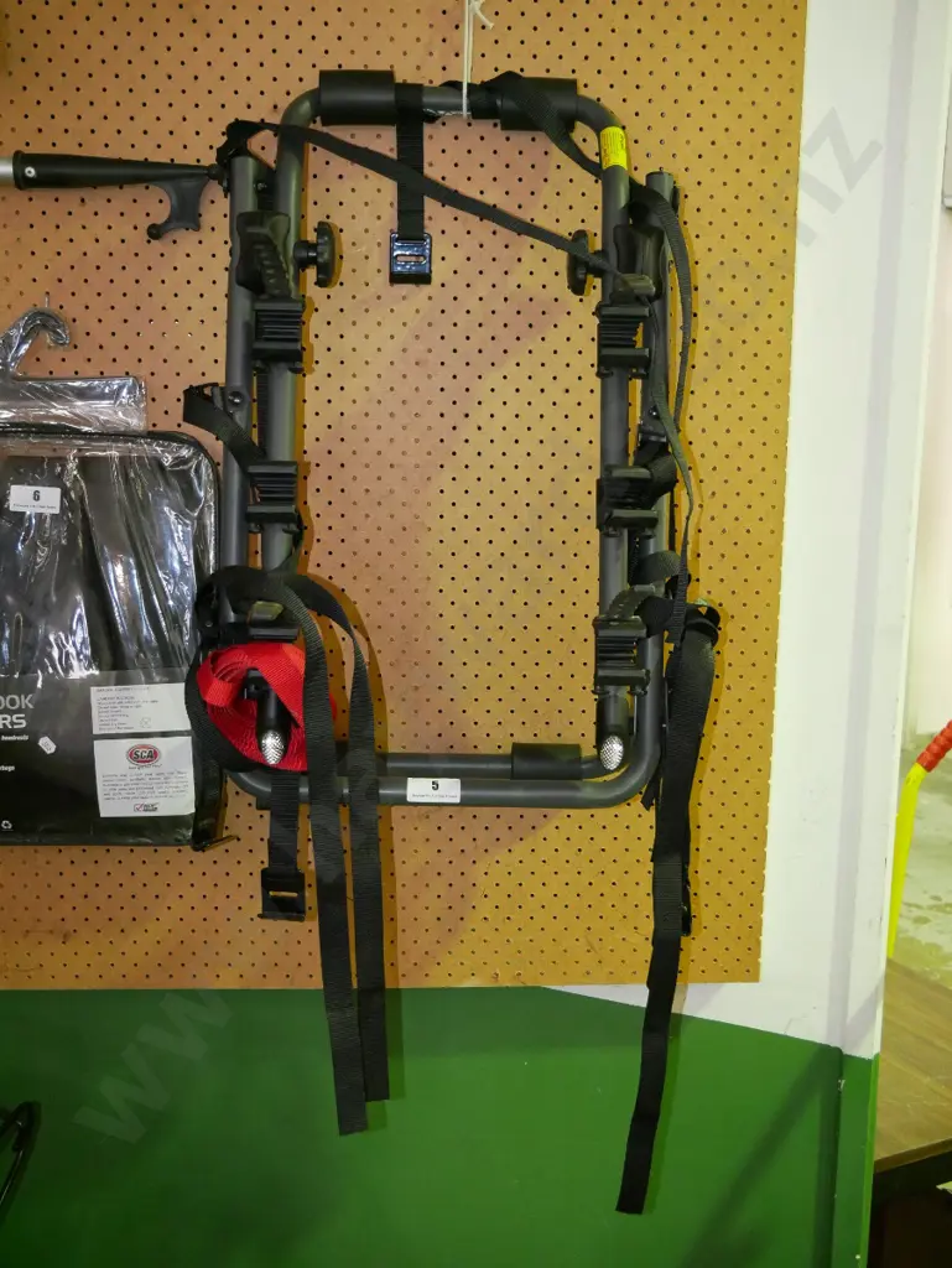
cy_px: 634
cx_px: 476
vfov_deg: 46.8
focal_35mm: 40
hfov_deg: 36.0
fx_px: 1466
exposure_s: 1/60
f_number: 4.1
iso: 3200
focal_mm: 20
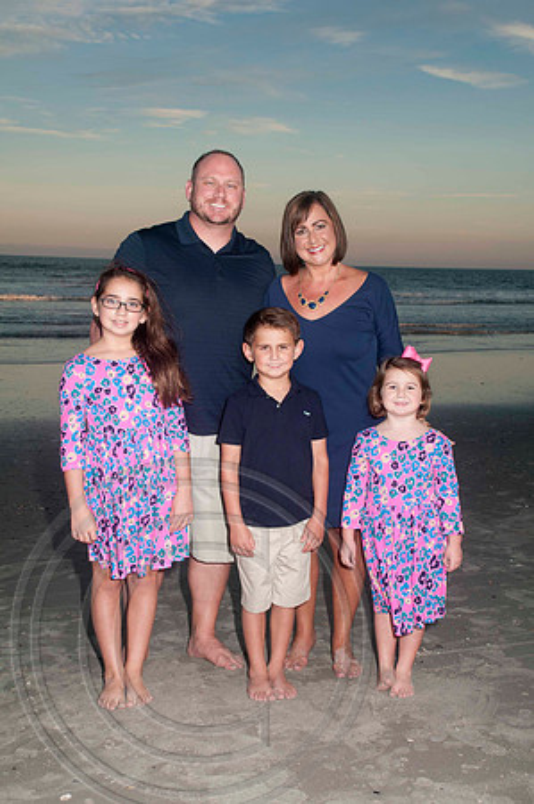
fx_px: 1070
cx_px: 267
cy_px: 402
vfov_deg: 41.2
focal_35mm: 48
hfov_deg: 28.0
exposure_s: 1/200
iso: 200
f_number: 8
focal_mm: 32
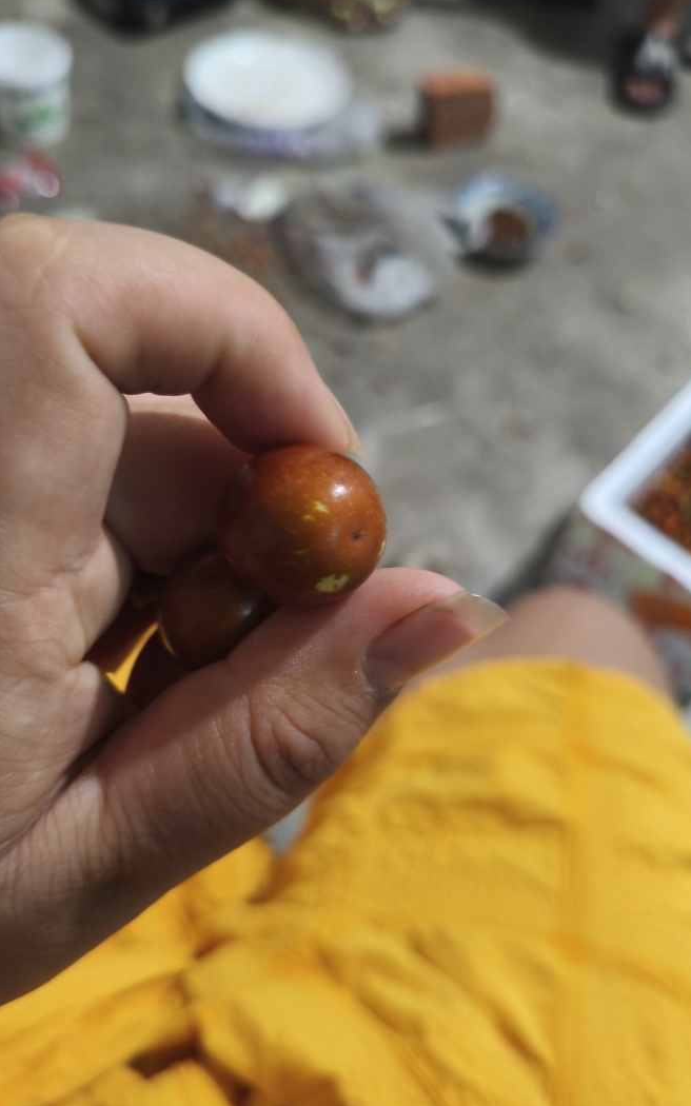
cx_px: 301
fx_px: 844
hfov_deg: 44.4
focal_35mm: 28
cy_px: 550
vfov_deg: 66.5
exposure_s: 1/33.3
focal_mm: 4.94
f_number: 1.5
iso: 1000
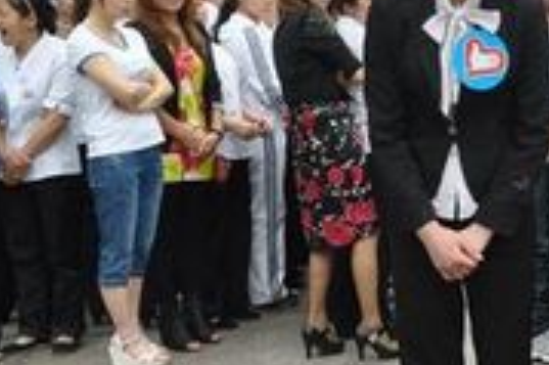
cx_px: 647
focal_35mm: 92
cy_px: 113
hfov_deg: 20.8
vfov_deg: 14.8
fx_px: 1402
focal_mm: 22
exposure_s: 1/160
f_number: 6.3
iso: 200
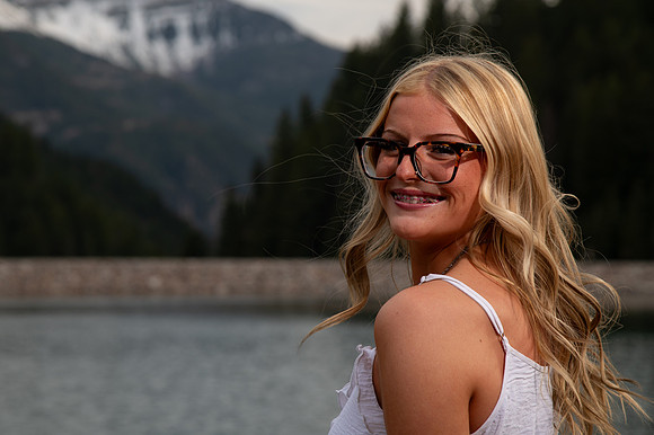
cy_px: 195
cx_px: 281
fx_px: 2227
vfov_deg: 11.2
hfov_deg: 16.7
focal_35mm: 123
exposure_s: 1/400
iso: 200
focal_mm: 105
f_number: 6.3
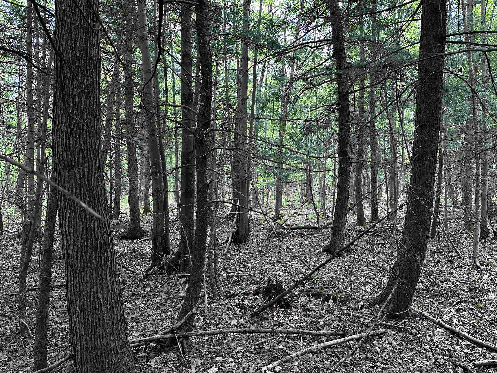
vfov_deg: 56.8
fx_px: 345
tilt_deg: +0.2
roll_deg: +0.1
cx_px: 248
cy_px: 186
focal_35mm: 24
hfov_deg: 71.6
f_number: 1.78
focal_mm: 6.86
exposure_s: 1/121
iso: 125
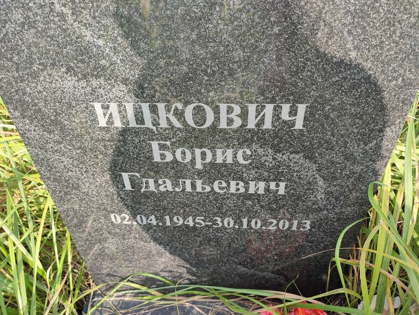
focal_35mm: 25
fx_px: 303
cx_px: 210
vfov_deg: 54.9
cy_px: 158
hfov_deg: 69.4
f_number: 1.9
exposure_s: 1/109
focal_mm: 6.04
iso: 50
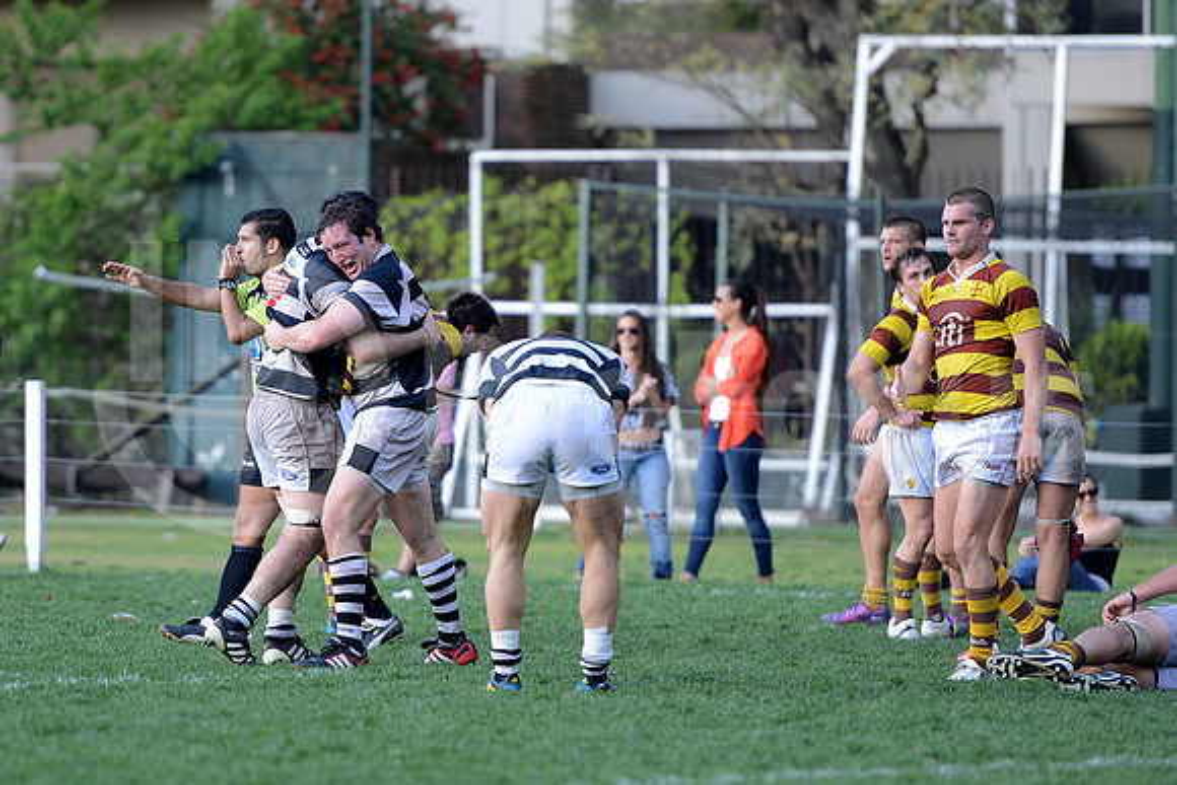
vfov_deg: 7.0
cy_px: 392
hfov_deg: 10.5
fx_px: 6377
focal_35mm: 195
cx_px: 588
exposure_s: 1/640
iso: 800
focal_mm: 195
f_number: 2.8
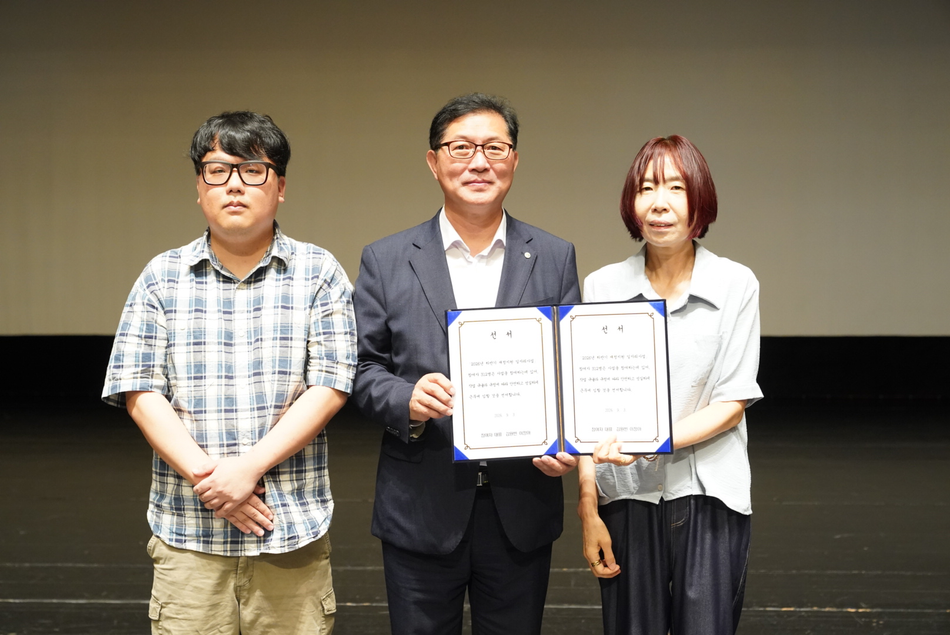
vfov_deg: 27.6
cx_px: 475
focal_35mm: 49
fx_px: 1294
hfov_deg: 40.3
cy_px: 318
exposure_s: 1/160
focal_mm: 49
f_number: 4
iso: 5000
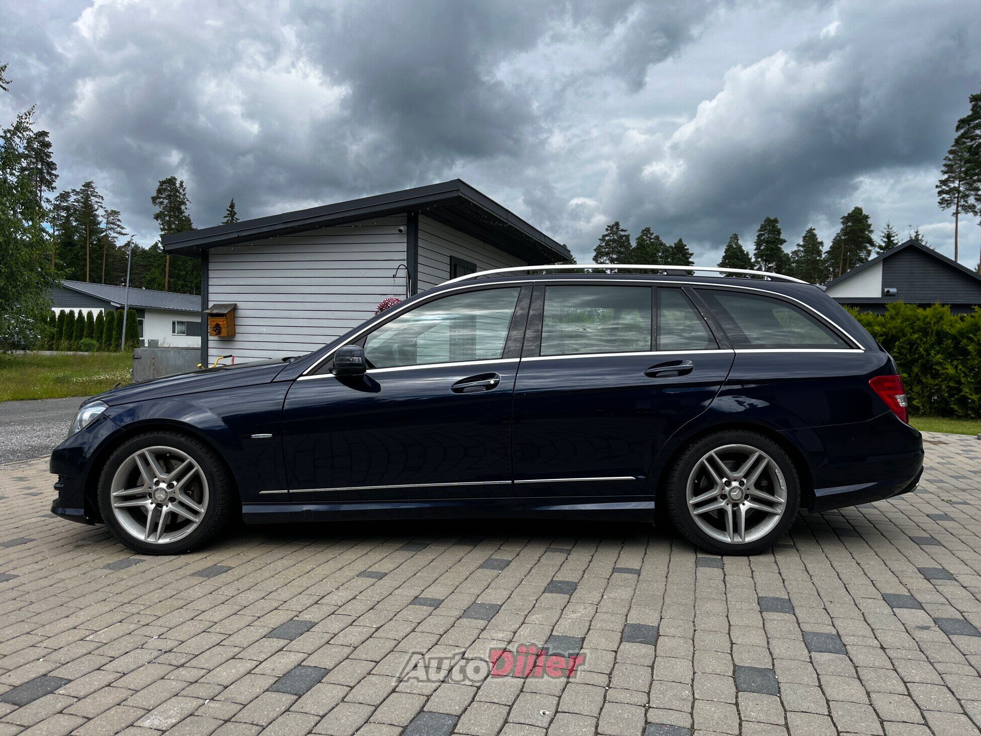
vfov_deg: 53.1
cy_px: 368
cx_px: 490
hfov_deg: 67.3
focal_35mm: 26
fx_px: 737
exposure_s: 1/3049
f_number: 1.6
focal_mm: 5.1
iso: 50
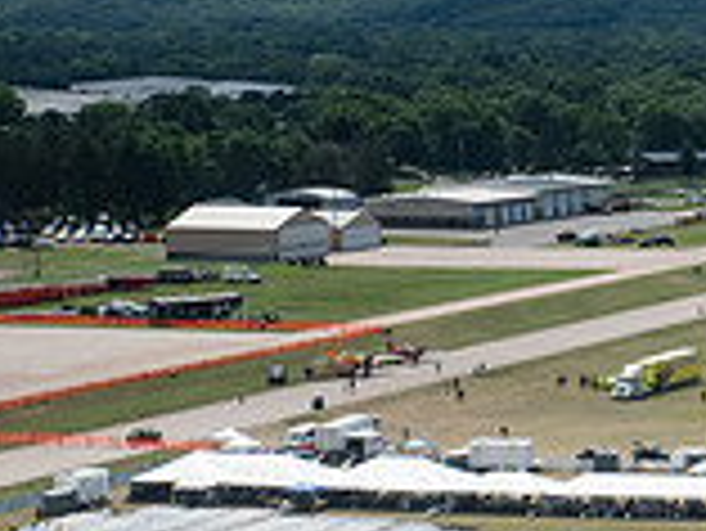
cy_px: 290
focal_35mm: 167
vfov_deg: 8.9
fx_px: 3409
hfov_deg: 11.1
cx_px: 1218
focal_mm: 46
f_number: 9
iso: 500
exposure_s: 1/2000
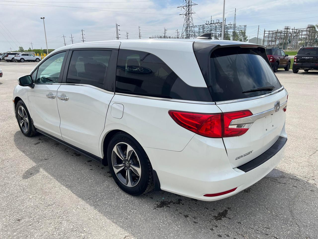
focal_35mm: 26
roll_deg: +1.7
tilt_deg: -15.3
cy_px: 120
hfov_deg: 67.3
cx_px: 159
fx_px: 239
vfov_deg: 53.1
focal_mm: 5.1
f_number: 1.6
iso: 50
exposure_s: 1/2967
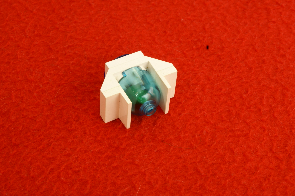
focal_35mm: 90
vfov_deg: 15.2
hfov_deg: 22.6
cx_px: 148
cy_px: 98
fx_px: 737
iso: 100
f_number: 22
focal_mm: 60
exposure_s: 30
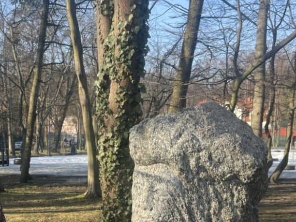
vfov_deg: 24.5
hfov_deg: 32.1
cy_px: 201
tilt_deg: -6.9
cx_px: 50
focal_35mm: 58
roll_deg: +0.8
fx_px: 496
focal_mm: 5.1
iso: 50
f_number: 1.6
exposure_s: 1/878
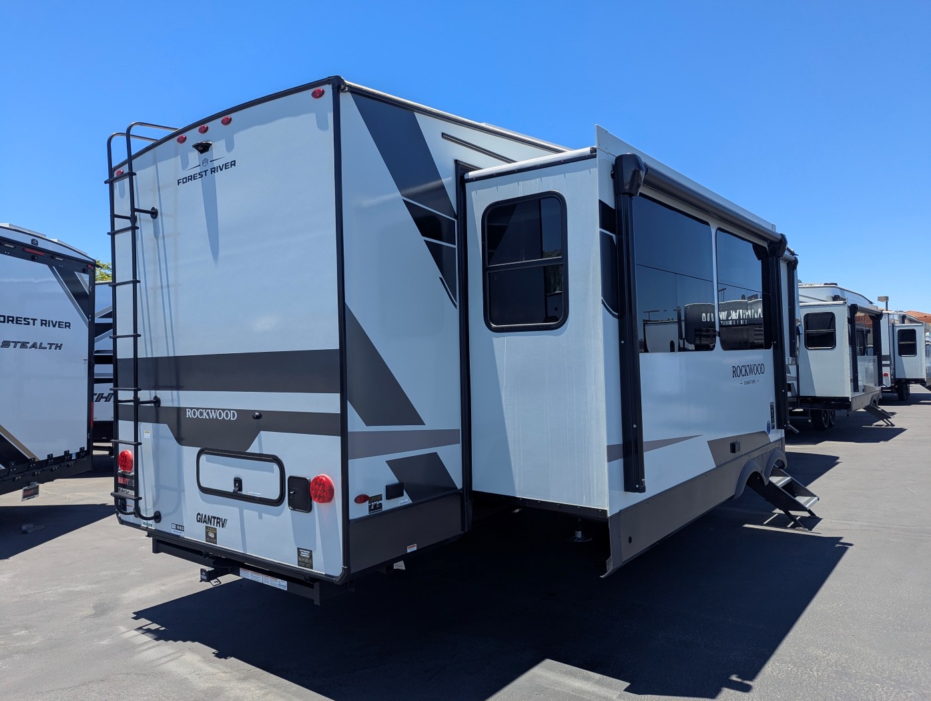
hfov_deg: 71.5
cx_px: 466
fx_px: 646
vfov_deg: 56.9
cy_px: 350
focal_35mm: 24
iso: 47
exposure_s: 1/1258
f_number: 1.85
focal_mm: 6.81
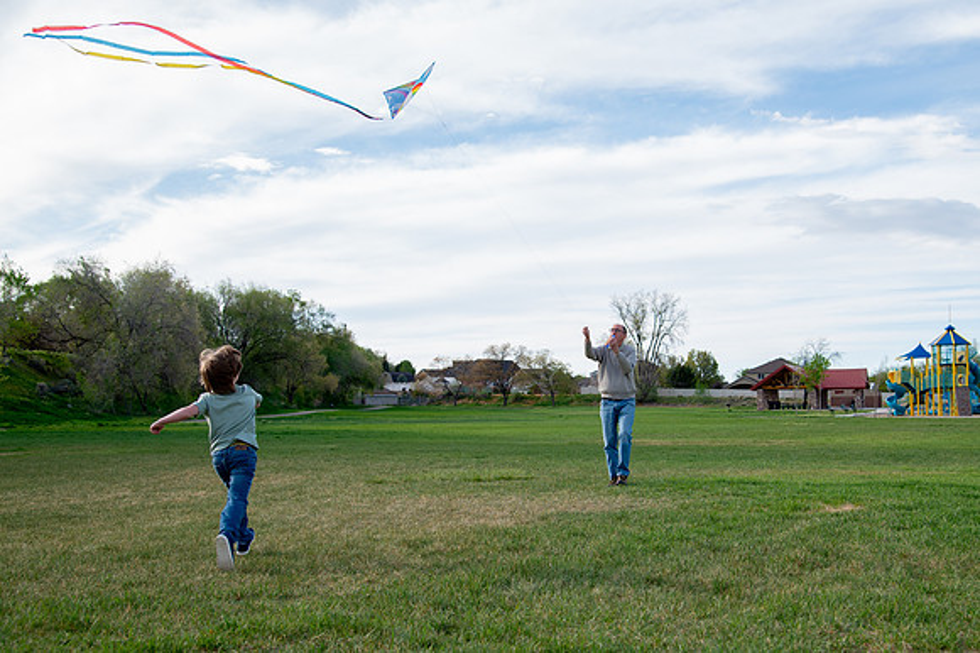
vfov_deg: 30.3
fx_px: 1201
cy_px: 379
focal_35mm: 44
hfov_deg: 44.2
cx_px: 569
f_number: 5
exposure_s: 1/400
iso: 200
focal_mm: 38
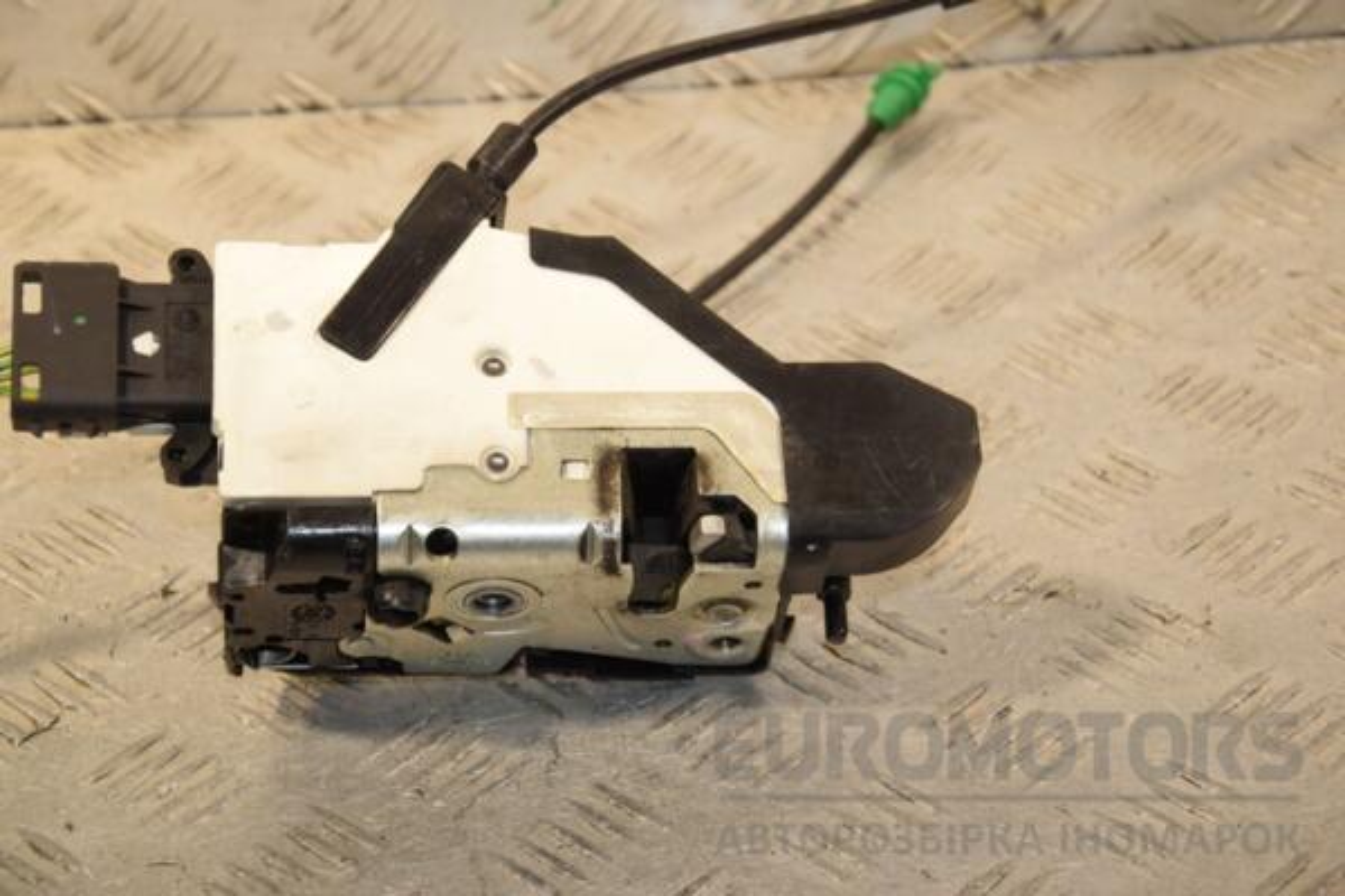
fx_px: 4203
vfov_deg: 12.2
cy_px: 448
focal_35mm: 112
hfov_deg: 18.2
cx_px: 672
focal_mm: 75
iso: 800
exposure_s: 1/200
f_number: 7.1
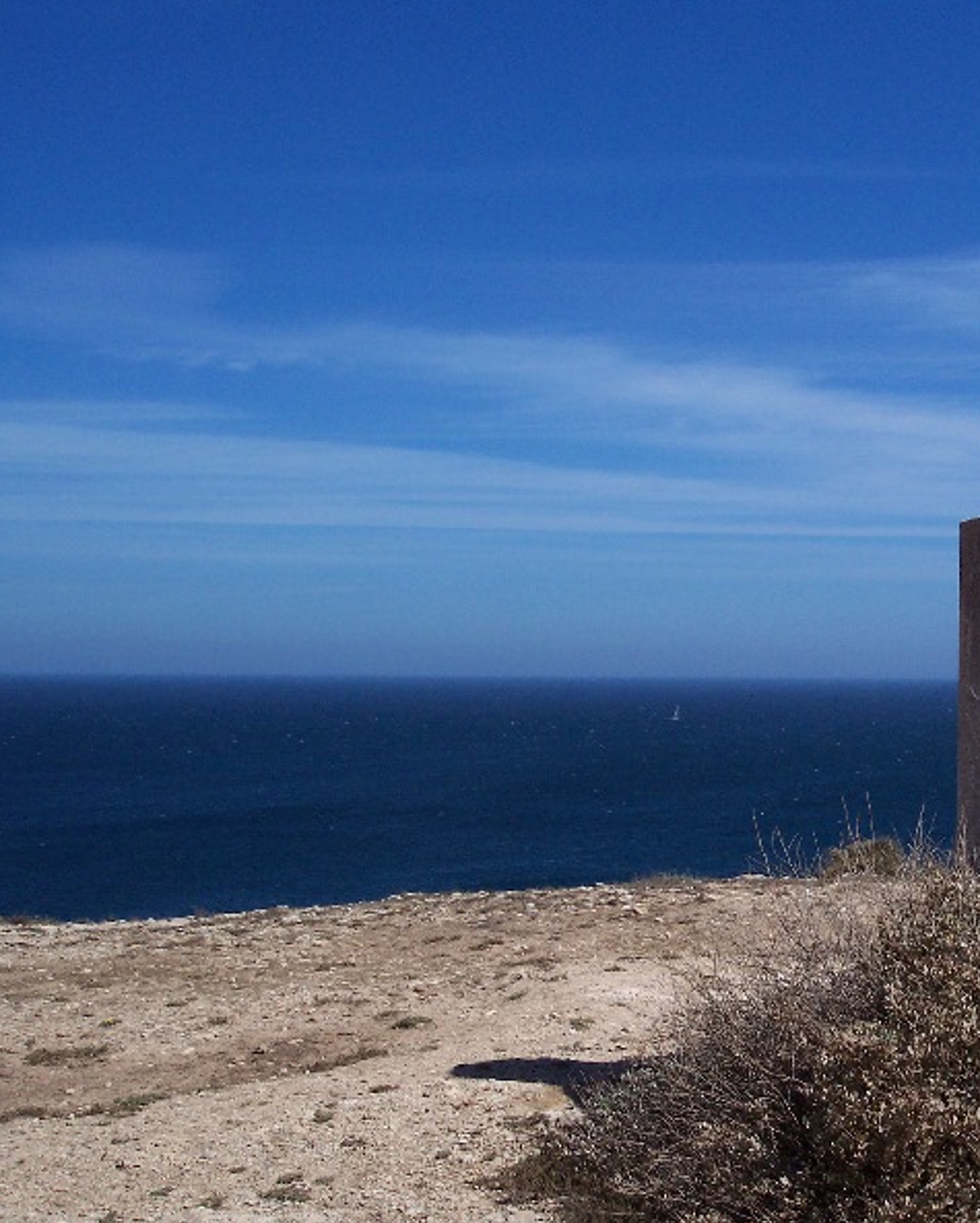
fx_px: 1811
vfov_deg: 37.3
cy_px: 610
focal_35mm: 50
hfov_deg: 29.5
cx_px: 807
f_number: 4.8
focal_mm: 8
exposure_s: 1/1000
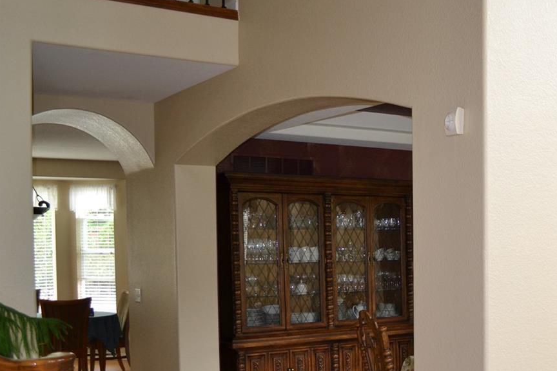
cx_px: 511
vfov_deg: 26.6
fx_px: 774
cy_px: 289
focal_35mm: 50
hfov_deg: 36.8
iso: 400
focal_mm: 18
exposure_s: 1/60
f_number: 4
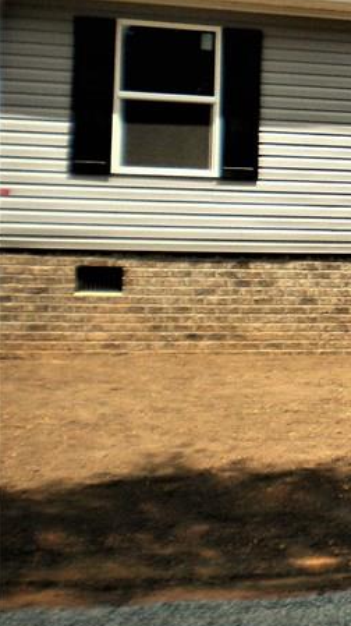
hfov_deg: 12.2
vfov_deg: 24.0
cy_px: 110
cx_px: 710
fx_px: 1442
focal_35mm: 87
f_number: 4.6
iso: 80
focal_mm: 6.3
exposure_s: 1/864
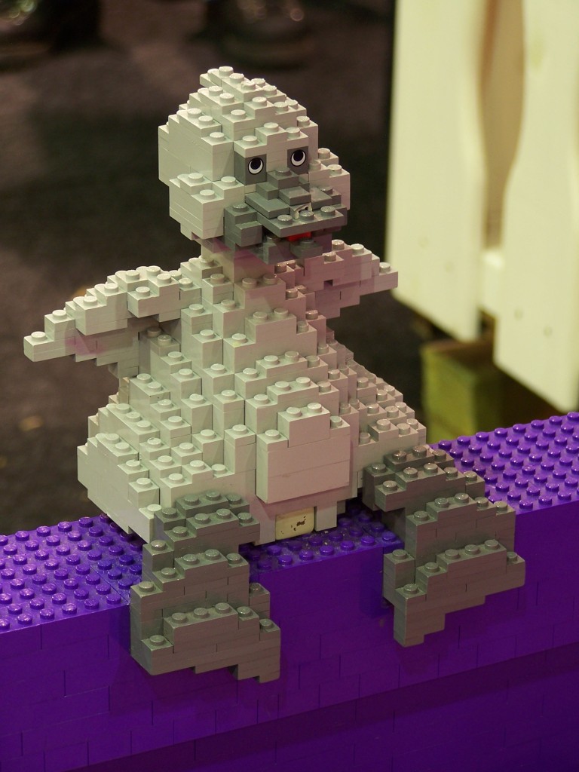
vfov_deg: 14.2
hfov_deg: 10.7
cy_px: 386
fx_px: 3100
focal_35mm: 139
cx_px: 290
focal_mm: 23.1
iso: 80
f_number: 3.2
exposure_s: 1/2
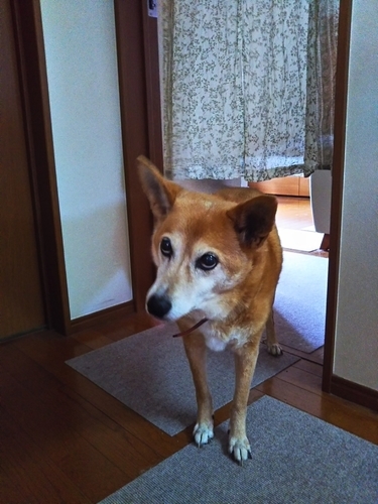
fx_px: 437
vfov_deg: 60.0
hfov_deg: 46.8
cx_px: 189
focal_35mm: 30
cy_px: 252
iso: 640
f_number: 2.2
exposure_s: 1/9
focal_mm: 4
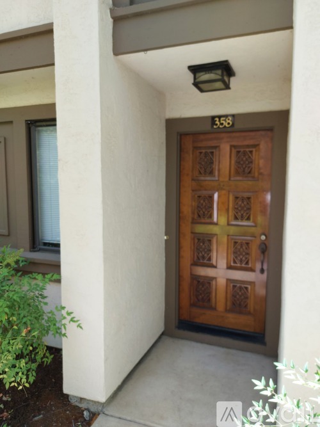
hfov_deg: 56.8
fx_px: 296
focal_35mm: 24
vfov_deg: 71.6
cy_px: 214
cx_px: 160
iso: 40
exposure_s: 1/120
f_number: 1.8
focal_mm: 5.23
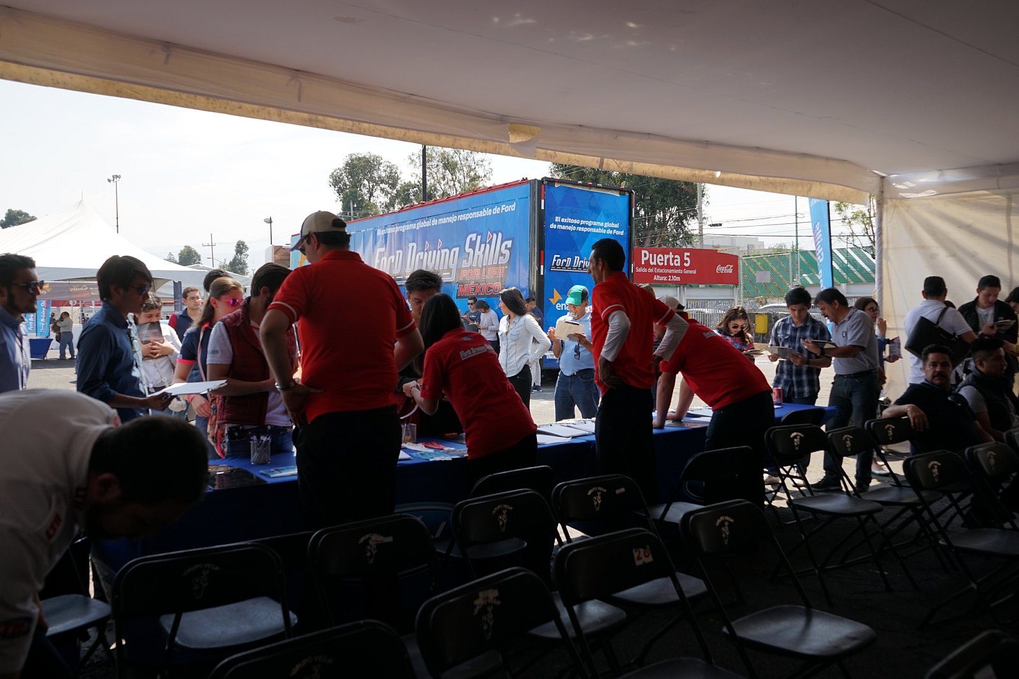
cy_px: 340
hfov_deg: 63.7
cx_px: 510
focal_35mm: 29
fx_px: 821
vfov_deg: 45.0
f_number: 7.1
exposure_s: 1/200
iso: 100
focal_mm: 29
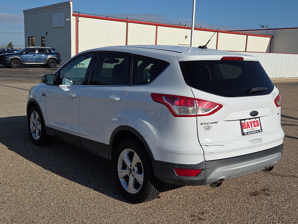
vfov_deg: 36.0
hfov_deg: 46.8
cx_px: 149
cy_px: 112
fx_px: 344
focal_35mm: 40
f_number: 1.8
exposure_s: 1/10000
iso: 67
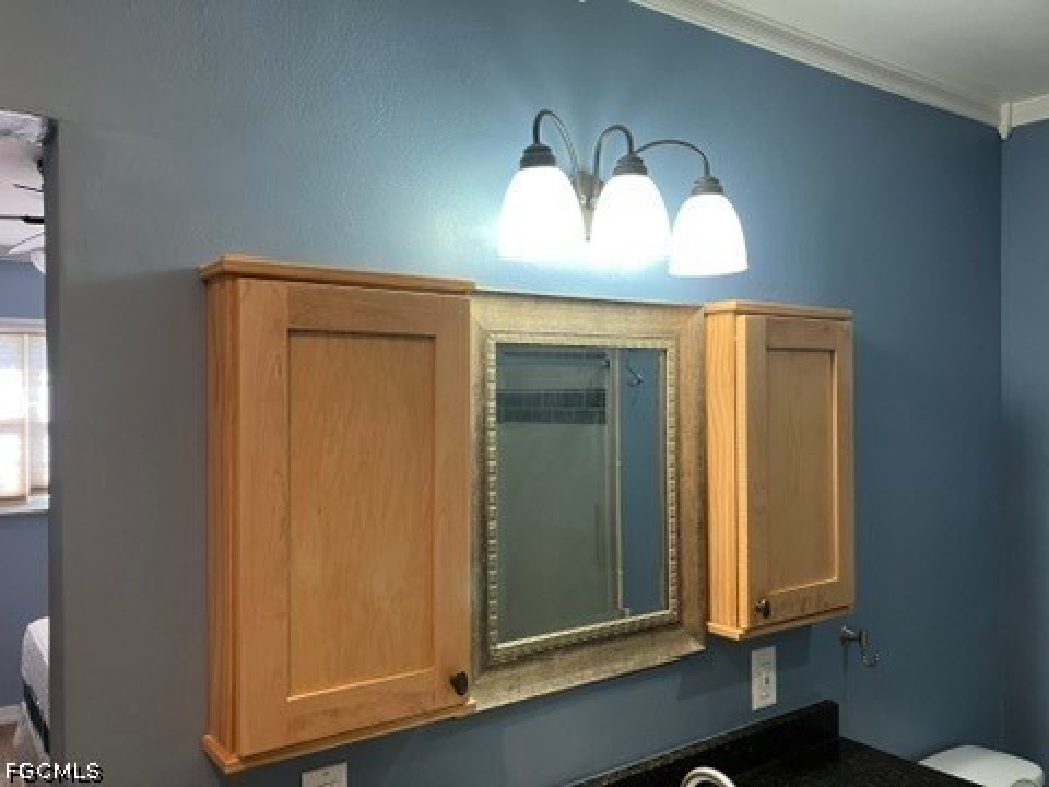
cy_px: 394
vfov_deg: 49.7
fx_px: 849
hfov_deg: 63.4
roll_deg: +1.6
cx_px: 524
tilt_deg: -0.5
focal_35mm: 28
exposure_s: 1/60
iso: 100
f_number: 1.8
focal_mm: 3.99
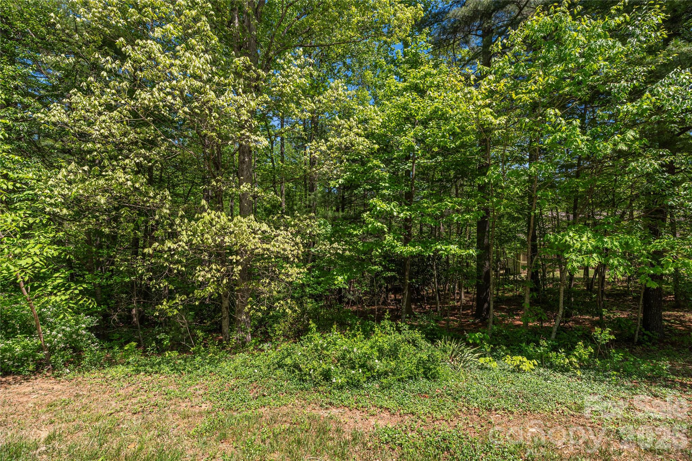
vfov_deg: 81.2
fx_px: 269
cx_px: 346
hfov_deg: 104.2
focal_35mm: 14
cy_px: 230
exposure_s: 1/1250
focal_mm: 14
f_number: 7.1
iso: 320
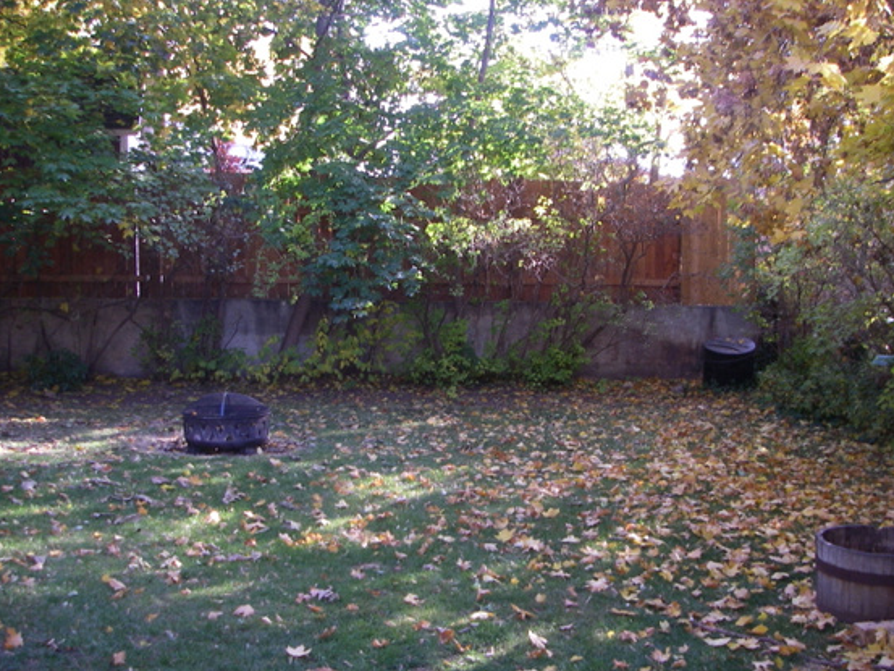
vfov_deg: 32.9
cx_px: 474
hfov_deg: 42.9
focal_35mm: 44
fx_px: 1137
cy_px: 373
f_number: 3.3
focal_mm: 6.3
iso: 100
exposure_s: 1/50
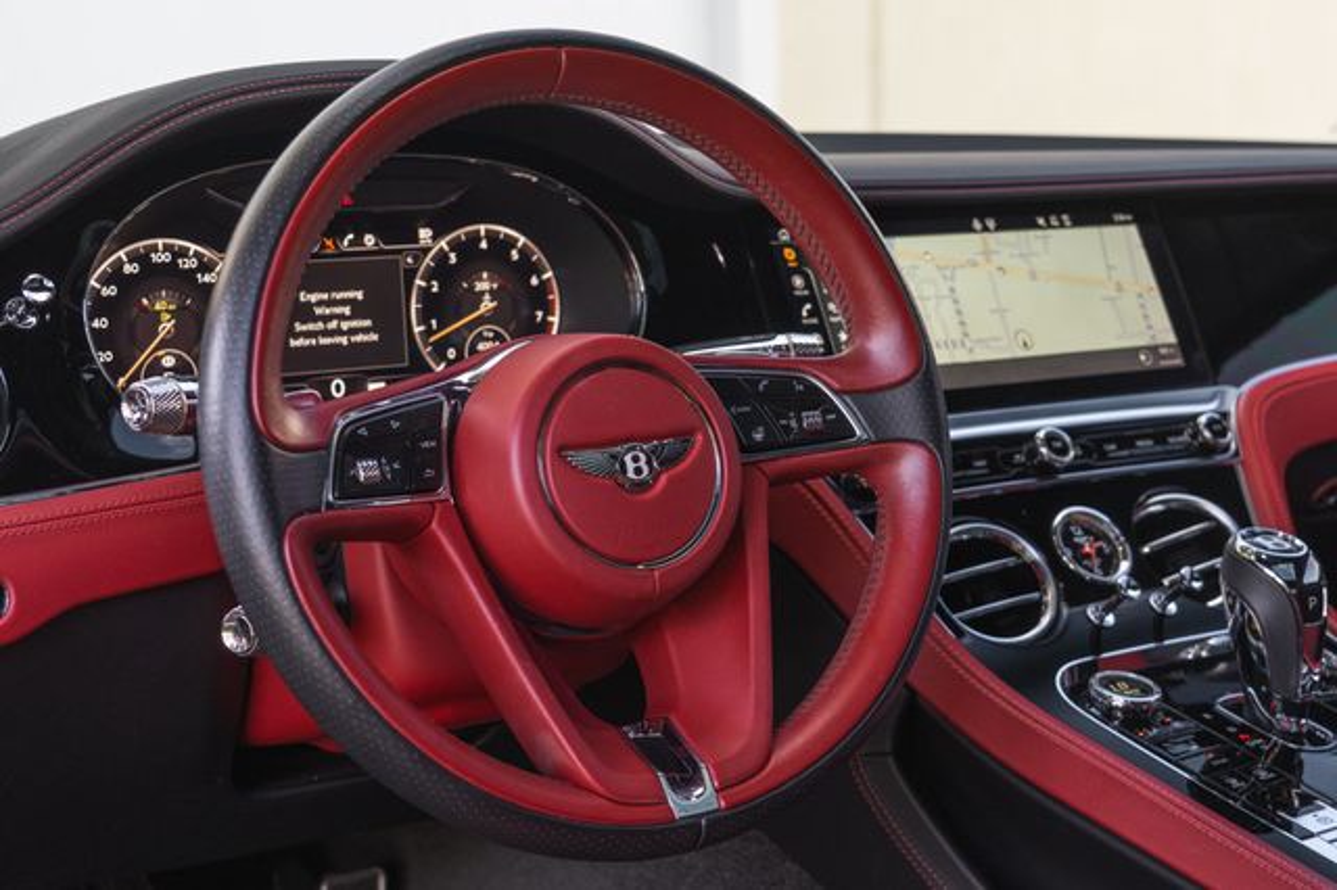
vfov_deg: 24.0
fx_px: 2095
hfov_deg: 35.4
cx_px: 668
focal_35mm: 56
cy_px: 428
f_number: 5
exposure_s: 1/100
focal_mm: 42
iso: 640
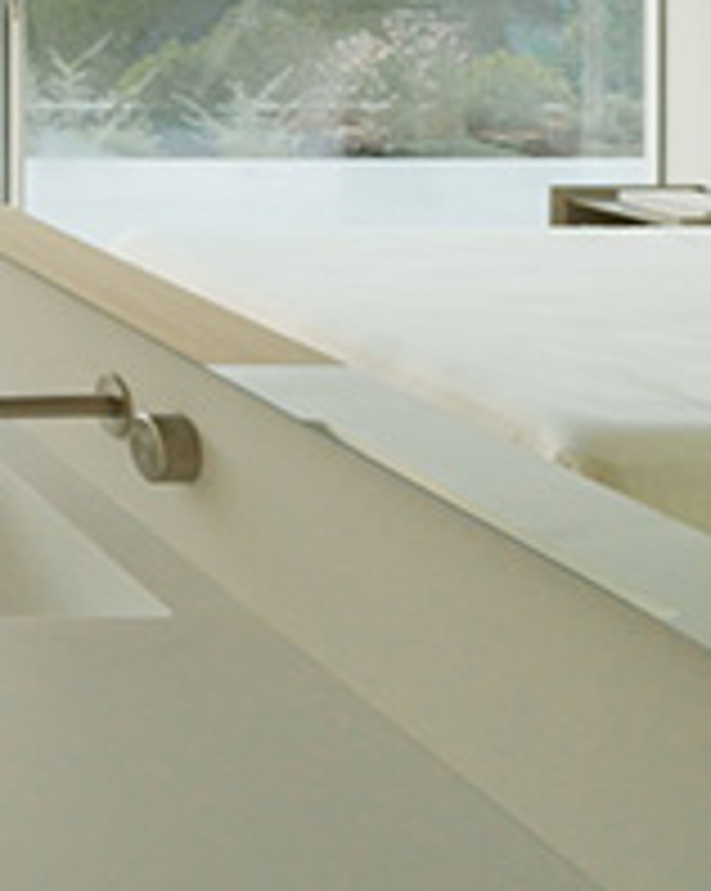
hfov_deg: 17.9
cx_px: -700
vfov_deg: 27.1
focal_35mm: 60
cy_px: -225
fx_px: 1581
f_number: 6.3
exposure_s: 1/50
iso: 125
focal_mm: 13
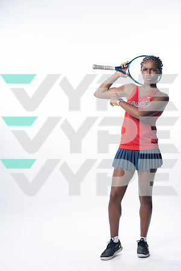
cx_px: 90
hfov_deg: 17.1
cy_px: 136
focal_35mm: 80
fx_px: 603
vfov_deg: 25.4
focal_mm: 80
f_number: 5.6
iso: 200
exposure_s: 1/250
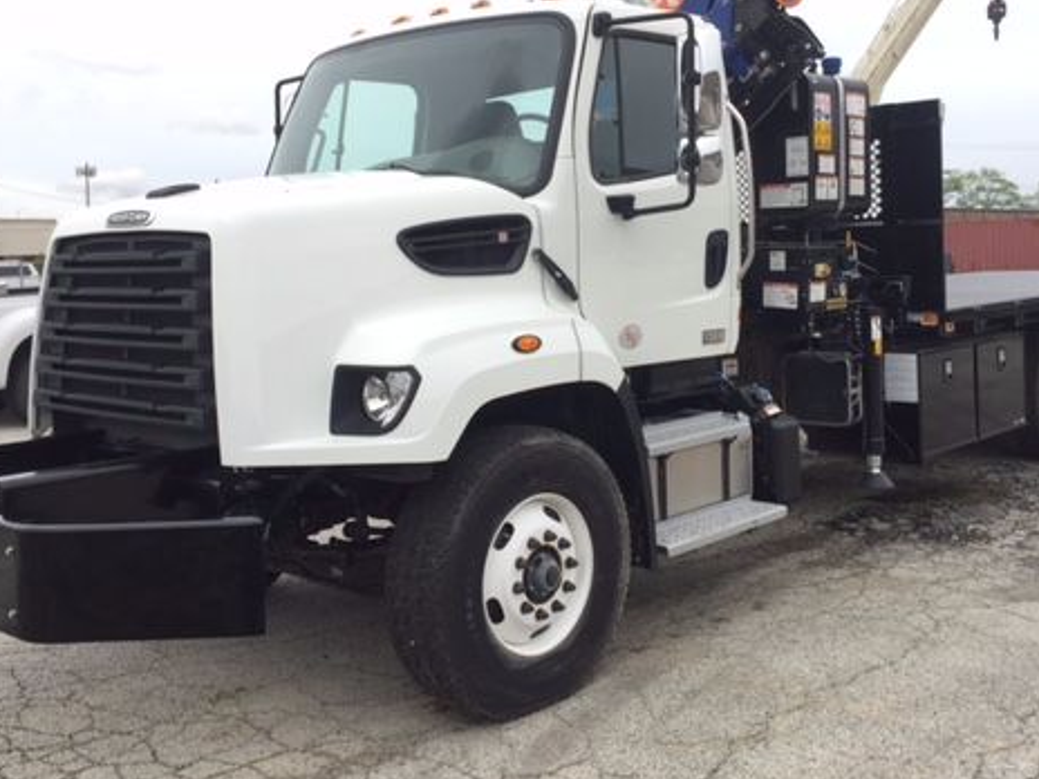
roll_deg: +0.7
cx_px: 558
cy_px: 300
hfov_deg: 46.8
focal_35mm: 40
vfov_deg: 35.8
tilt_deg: -1.5
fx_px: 1201
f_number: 2.2
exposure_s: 1/719
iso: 32
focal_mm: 4.15
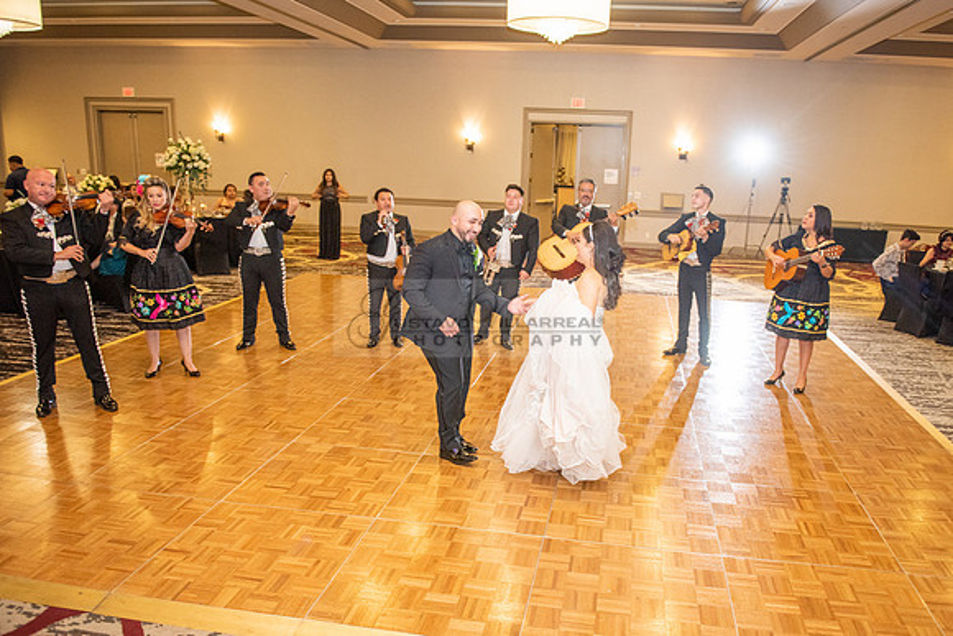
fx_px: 718
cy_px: 346
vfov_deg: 47.7
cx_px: 533
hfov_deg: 66.9
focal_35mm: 27
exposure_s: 1/160
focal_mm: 24
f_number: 2.8
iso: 1600
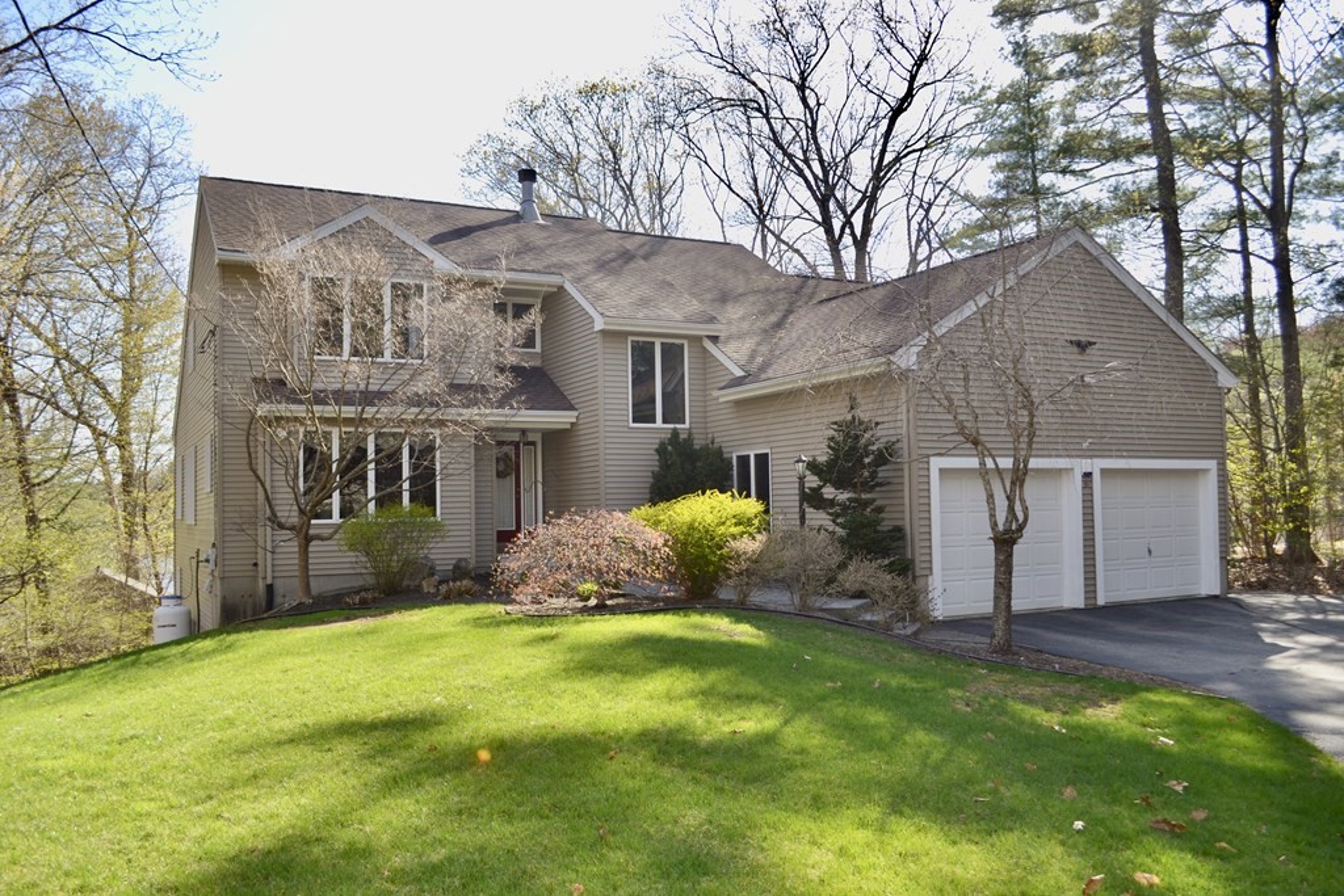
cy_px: 448
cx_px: 672
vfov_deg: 43.6
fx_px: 1120
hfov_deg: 61.9
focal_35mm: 30
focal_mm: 20
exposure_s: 1/200
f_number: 5
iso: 100
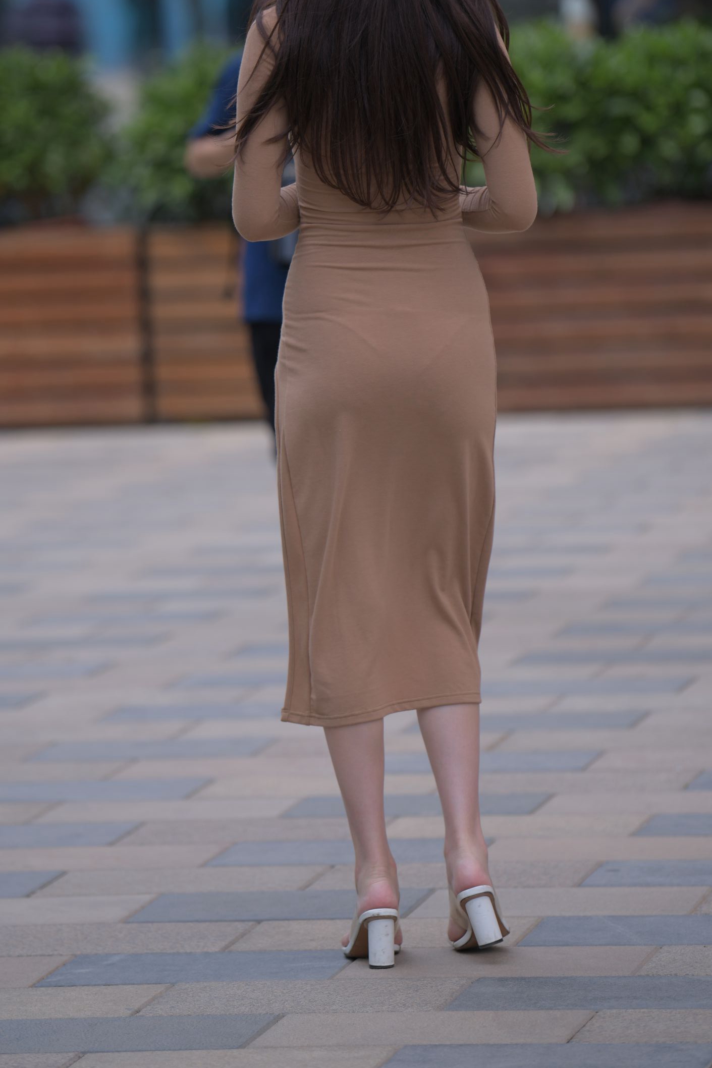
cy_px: 362
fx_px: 6883
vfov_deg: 8.9
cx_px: 327
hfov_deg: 5.9
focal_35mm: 232
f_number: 3.2
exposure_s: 1/800
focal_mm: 175
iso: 125
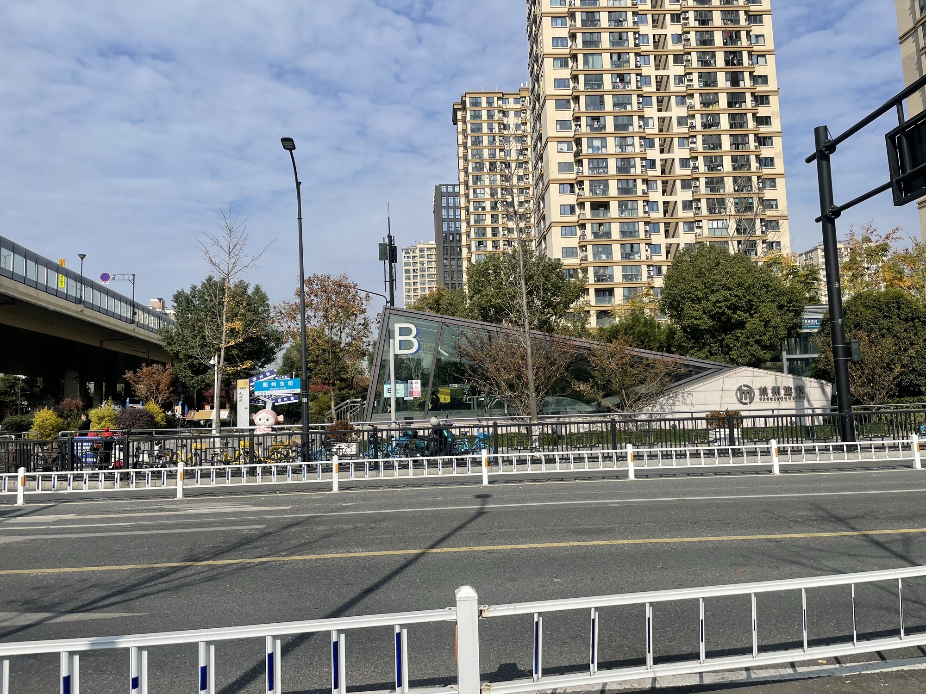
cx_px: 463
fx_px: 696
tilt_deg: +3.9
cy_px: 347
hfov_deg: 67.3
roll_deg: +2.4
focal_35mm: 26
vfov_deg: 53.1
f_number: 1.6
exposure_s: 1/5291
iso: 32
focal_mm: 4.2
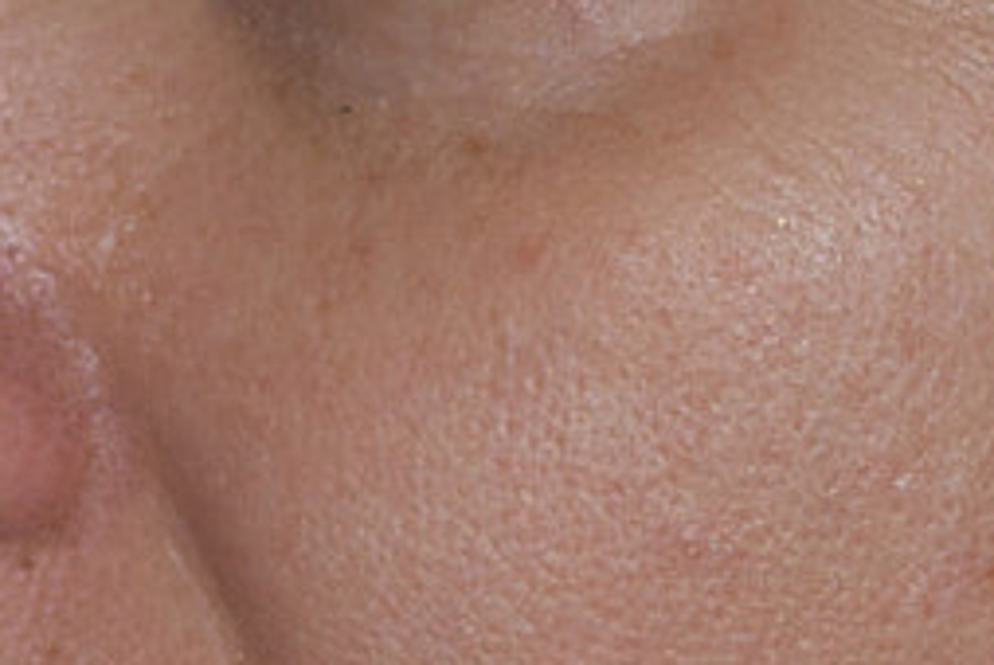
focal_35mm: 1322
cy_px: -10
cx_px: 364
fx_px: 36543
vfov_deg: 1.0
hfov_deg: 1.6
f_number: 6.3
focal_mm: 140
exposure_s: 1/60
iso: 180
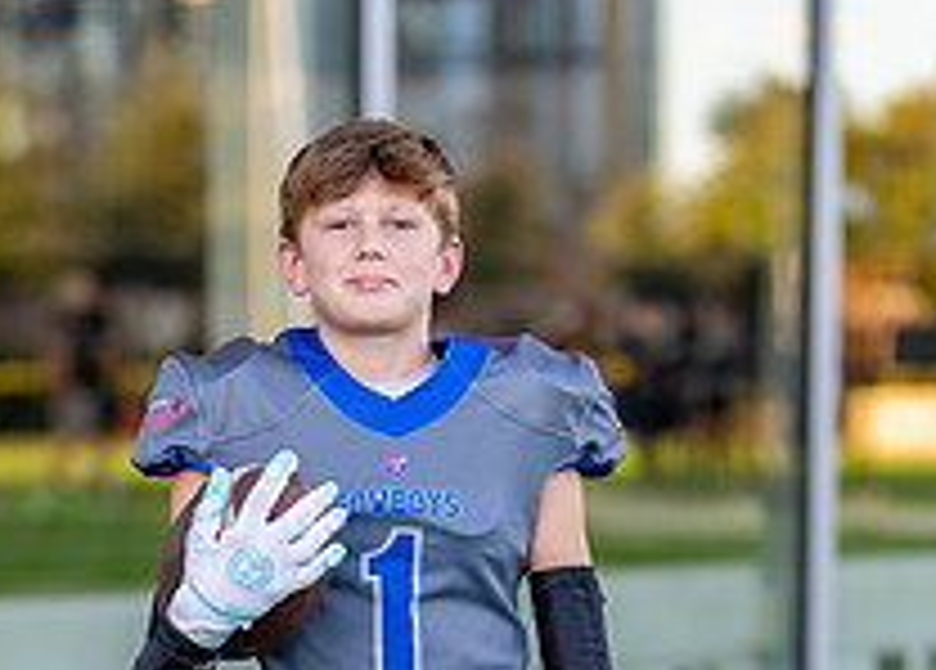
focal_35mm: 171
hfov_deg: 11.7
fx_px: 4550
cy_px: 833
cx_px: 419
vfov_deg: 8.3
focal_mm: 50
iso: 100
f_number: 1.2
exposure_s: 1/640
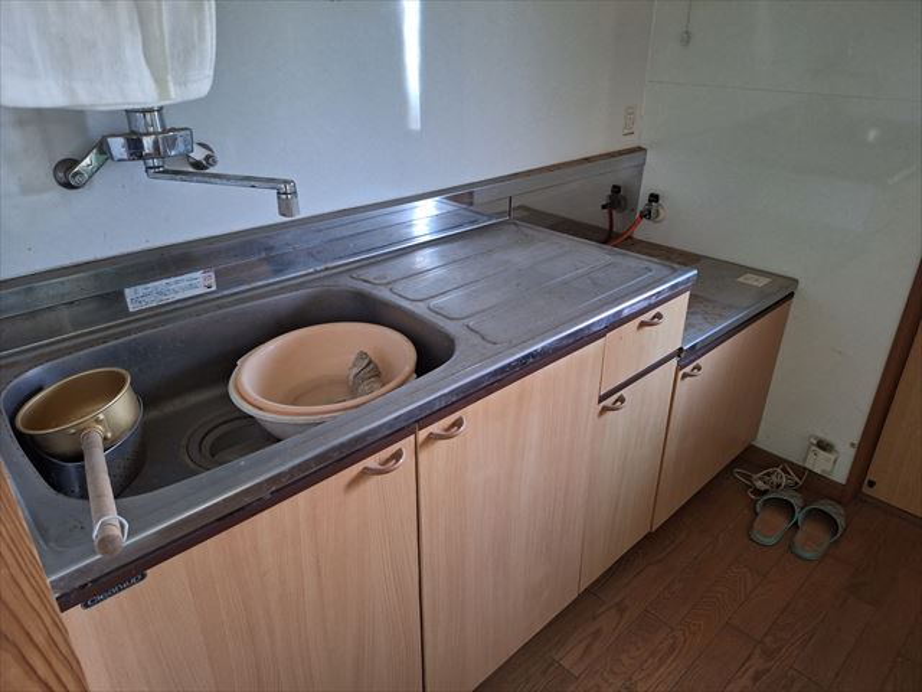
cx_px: 461
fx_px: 613
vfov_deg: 58.9
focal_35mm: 23
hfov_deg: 73.9
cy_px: 346
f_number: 1.8
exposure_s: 1/25
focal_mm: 5.54
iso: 400
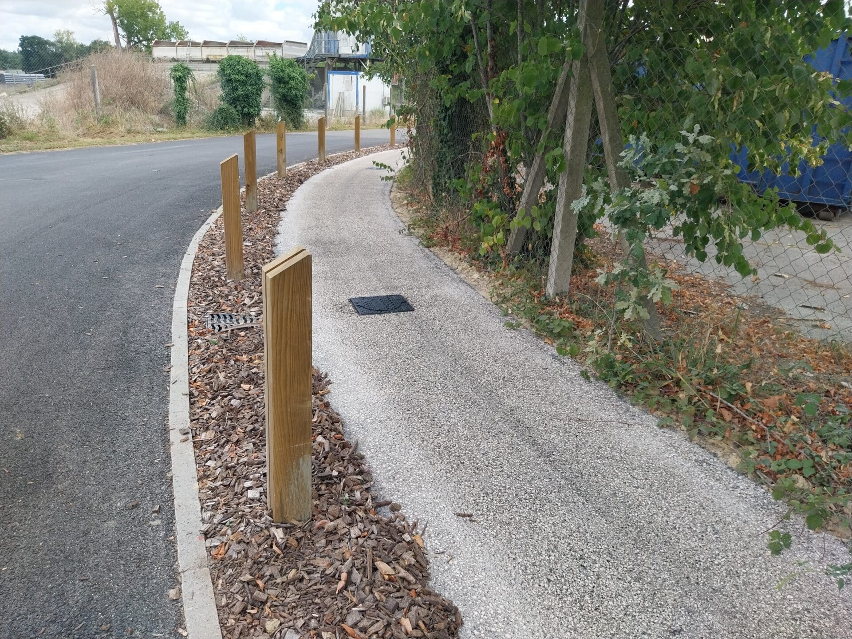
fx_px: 640
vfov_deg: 53.1
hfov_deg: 67.3
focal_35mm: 26
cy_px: 320
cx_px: 426
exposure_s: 1/555
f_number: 1.8
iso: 25
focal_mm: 4
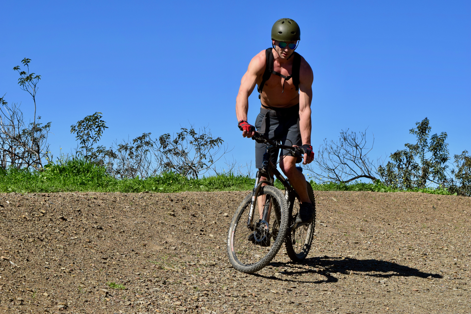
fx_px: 1079
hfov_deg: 24.6
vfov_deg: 16.6
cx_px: 236
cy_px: 157
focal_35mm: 82
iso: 200
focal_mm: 55
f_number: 10
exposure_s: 1/400
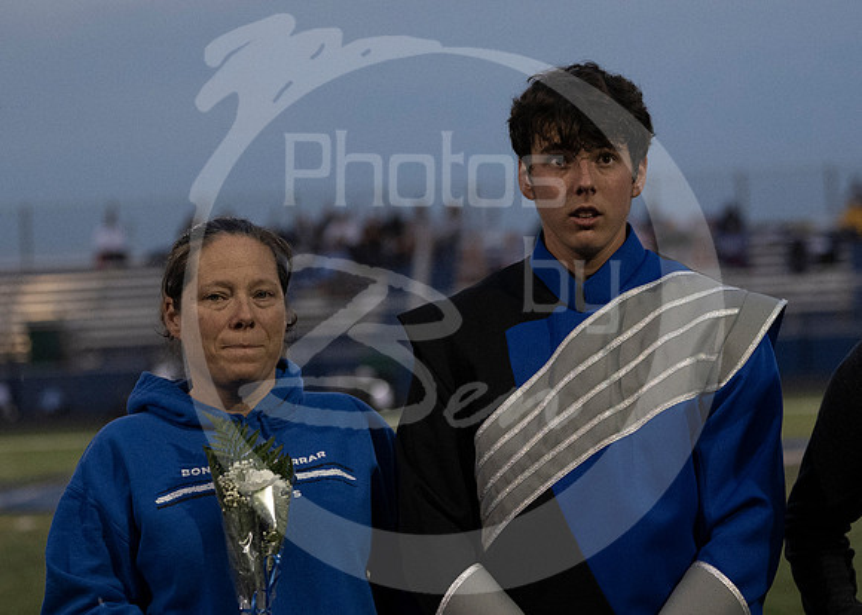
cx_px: 590
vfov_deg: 7.3
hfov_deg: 10.2
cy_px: 254
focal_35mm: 196
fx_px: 4800
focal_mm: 75
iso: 2000
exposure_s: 1/1000
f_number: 2.8
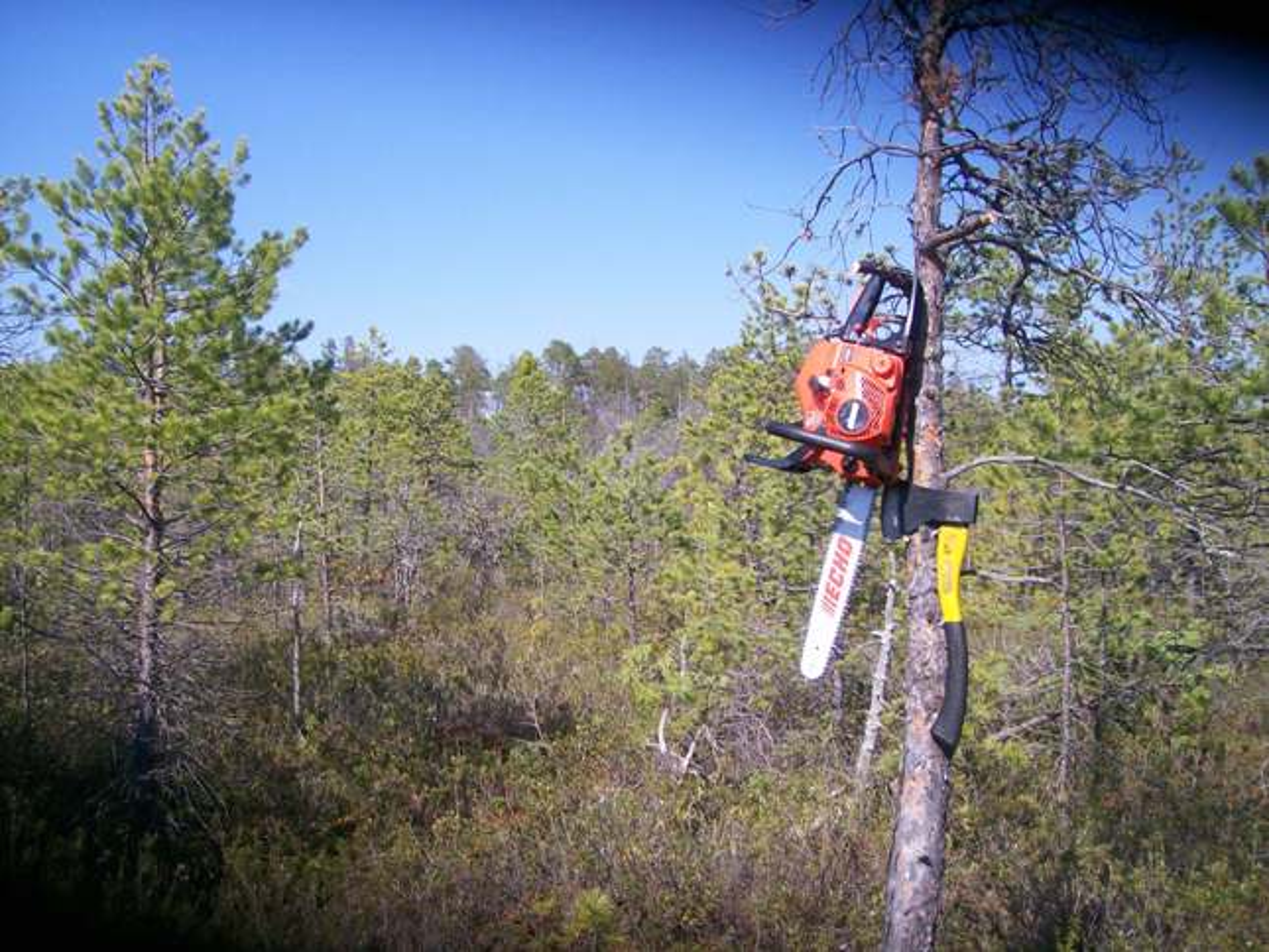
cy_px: 476
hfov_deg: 52.6
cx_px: 634
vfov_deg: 40.7
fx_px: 1283
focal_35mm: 35
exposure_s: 1/146
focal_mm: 5.8
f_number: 7.2
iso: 80
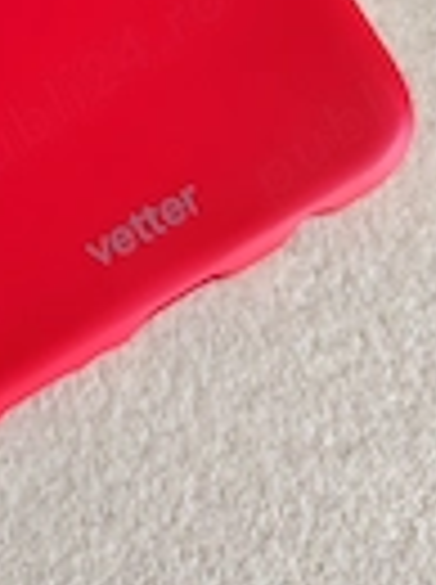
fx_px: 1196
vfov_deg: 24.0
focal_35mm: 71
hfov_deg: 19.5
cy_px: -180
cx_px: -76
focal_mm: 6.14
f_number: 1.65
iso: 320
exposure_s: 1/100
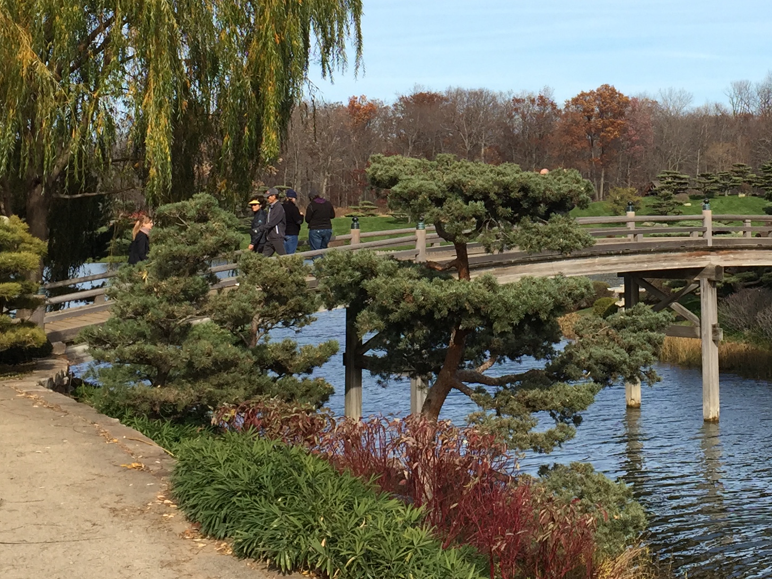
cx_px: 564
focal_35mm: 65
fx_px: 1450
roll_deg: +1.2
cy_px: 74
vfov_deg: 22.1
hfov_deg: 29.4
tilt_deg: +5.8
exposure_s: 1/1041
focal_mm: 4.15
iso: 32
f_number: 2.2
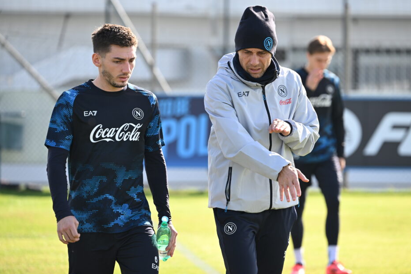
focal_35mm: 298
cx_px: 219
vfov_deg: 4.6
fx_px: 3402
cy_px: 133
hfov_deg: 6.9
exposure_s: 1/800
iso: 500
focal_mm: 270
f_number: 5.6
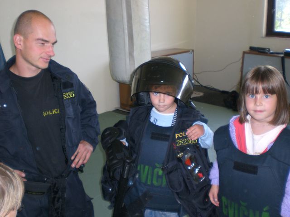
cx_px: 145
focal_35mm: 38
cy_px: 108
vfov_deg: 37.7
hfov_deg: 49.0
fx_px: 318
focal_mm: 6.3
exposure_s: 1/60
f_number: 3.1
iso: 100
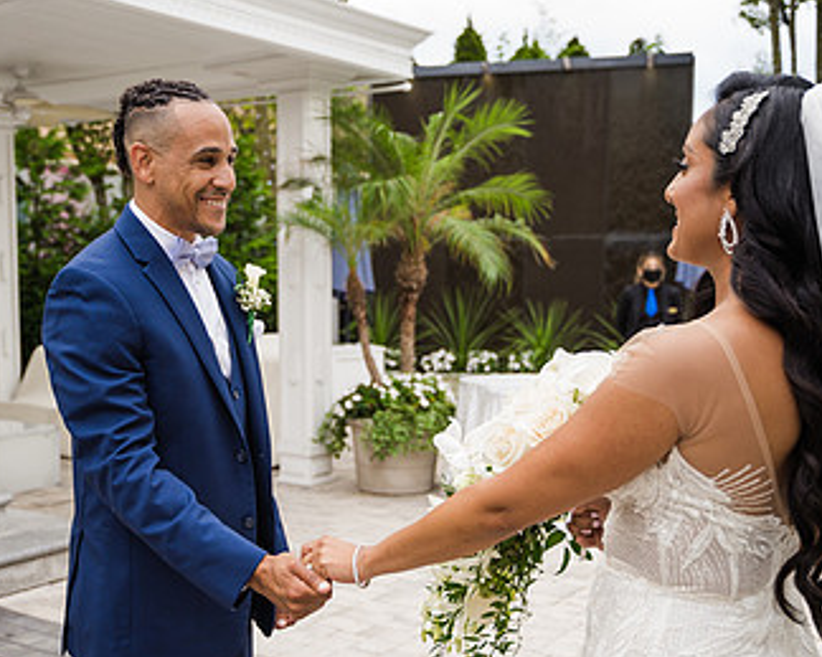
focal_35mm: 47
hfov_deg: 39.2
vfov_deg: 32.0
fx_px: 1143
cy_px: 387
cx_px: 297
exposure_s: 1/50
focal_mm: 28
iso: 100
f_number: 2.8
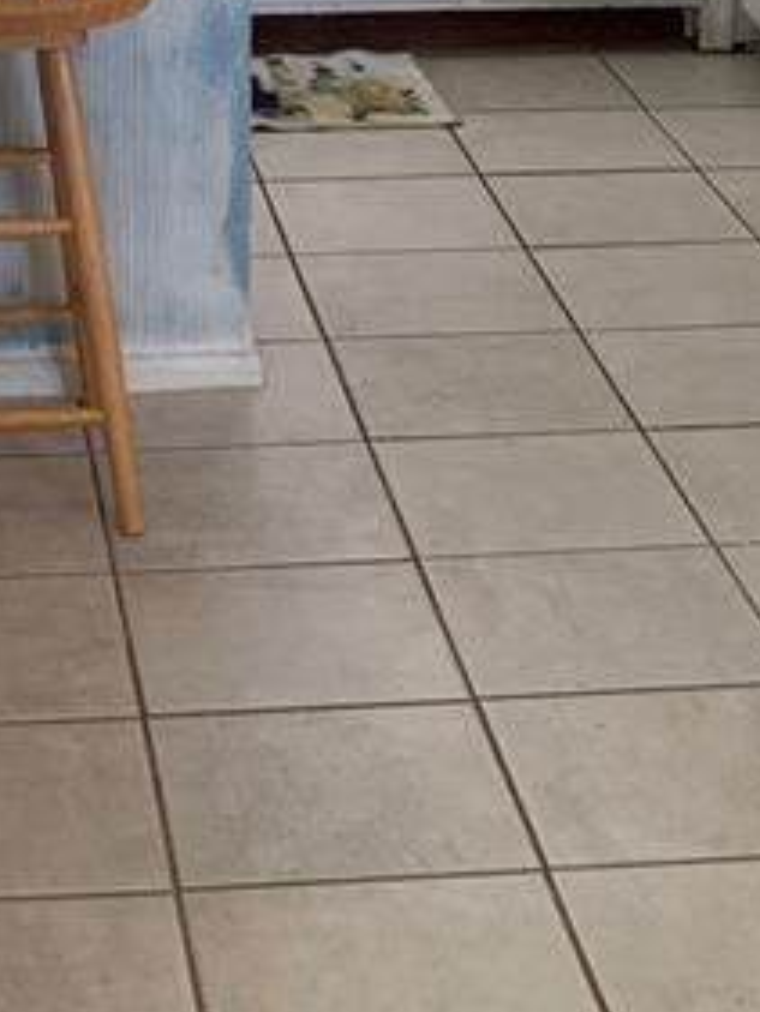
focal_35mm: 111
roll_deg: +0.5
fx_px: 3247
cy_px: -429
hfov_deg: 13.2
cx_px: 94
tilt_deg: -6.5
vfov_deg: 16.4
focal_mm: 4.25
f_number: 1.8
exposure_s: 1/60
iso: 50
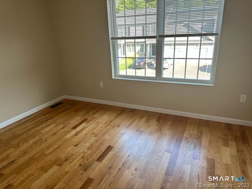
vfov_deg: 56.8
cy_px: 94
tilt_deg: -20.0
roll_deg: +2.1
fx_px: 175
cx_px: 126
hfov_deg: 71.6
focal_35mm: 24
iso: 100
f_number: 1.78
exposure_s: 1/120
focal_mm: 6.86
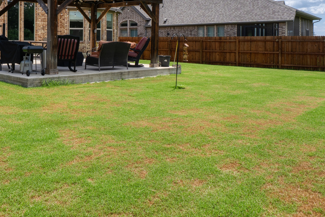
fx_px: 334
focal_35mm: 37
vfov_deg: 35.0
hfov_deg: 50.7
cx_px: 101
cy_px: 47
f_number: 11
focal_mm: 16
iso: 100
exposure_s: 1/80
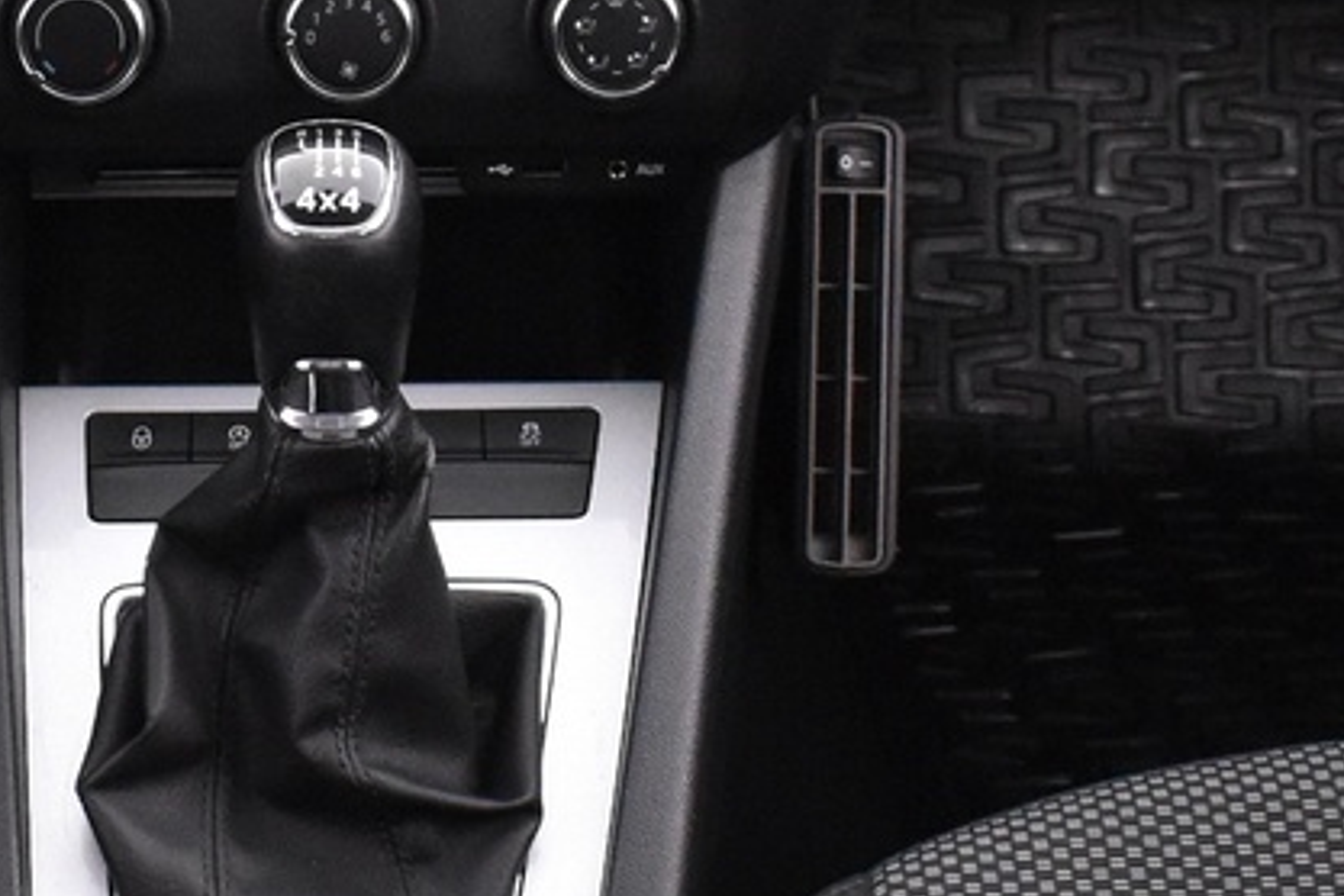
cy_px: 280
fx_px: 3920
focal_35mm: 105
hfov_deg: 19.3
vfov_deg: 13.0
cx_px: 319
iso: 3200
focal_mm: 18
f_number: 3.5
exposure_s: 1/20
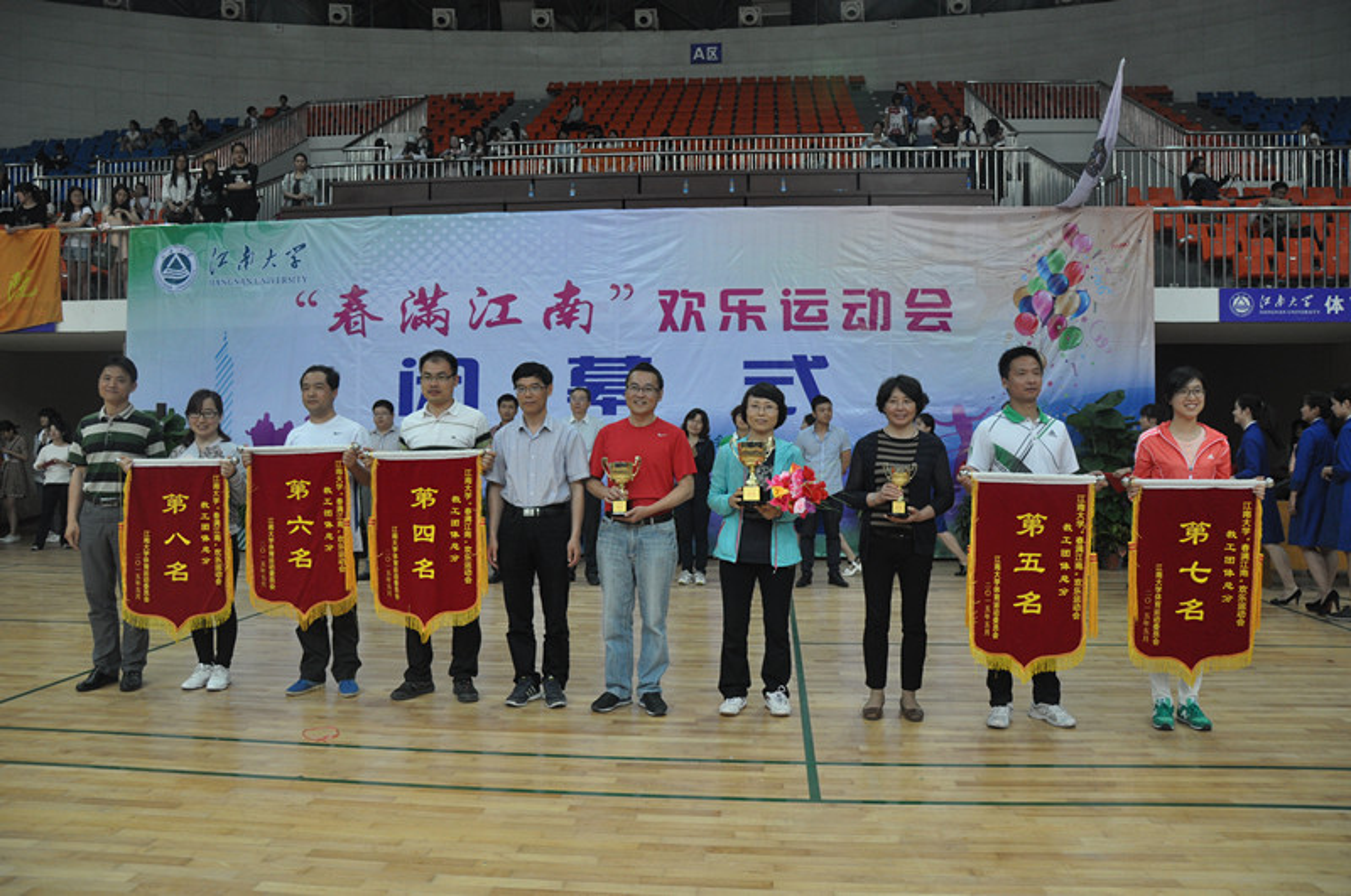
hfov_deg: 67.5
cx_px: 676
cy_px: 448
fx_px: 1012
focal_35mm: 27
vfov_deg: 47.8
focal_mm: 18
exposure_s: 1/160
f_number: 3.5
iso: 500
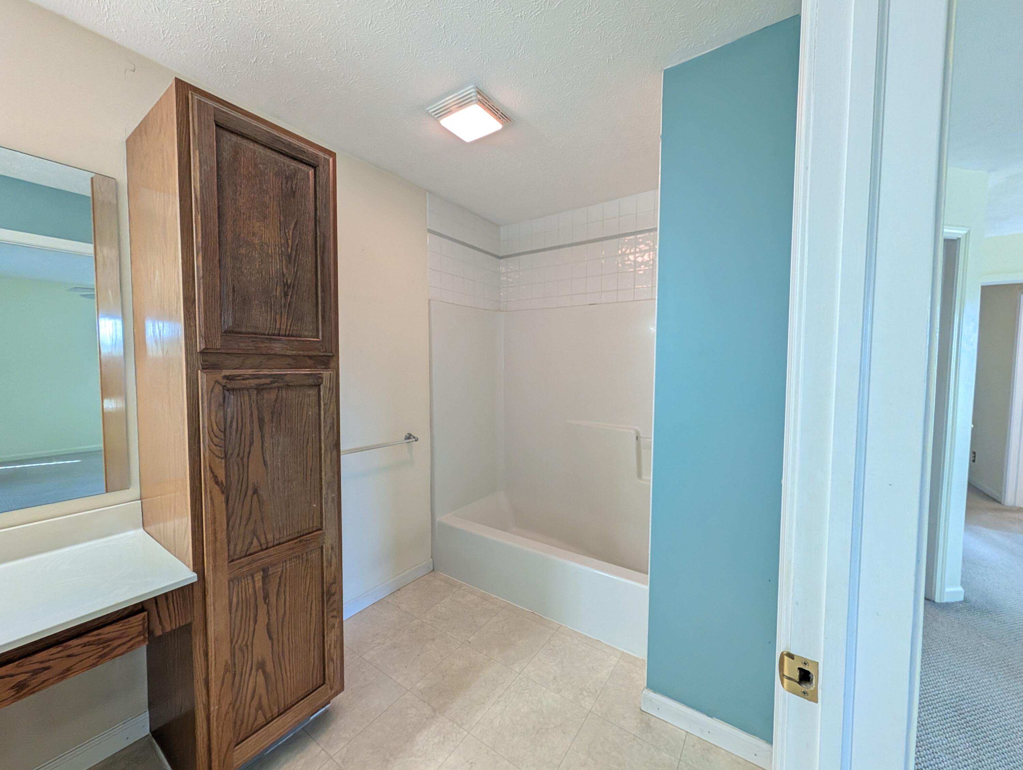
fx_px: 355
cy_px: 385
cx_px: 512
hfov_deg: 110.5
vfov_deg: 94.6
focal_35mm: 12
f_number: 1.7
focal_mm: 2.02
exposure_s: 1/120
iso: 305
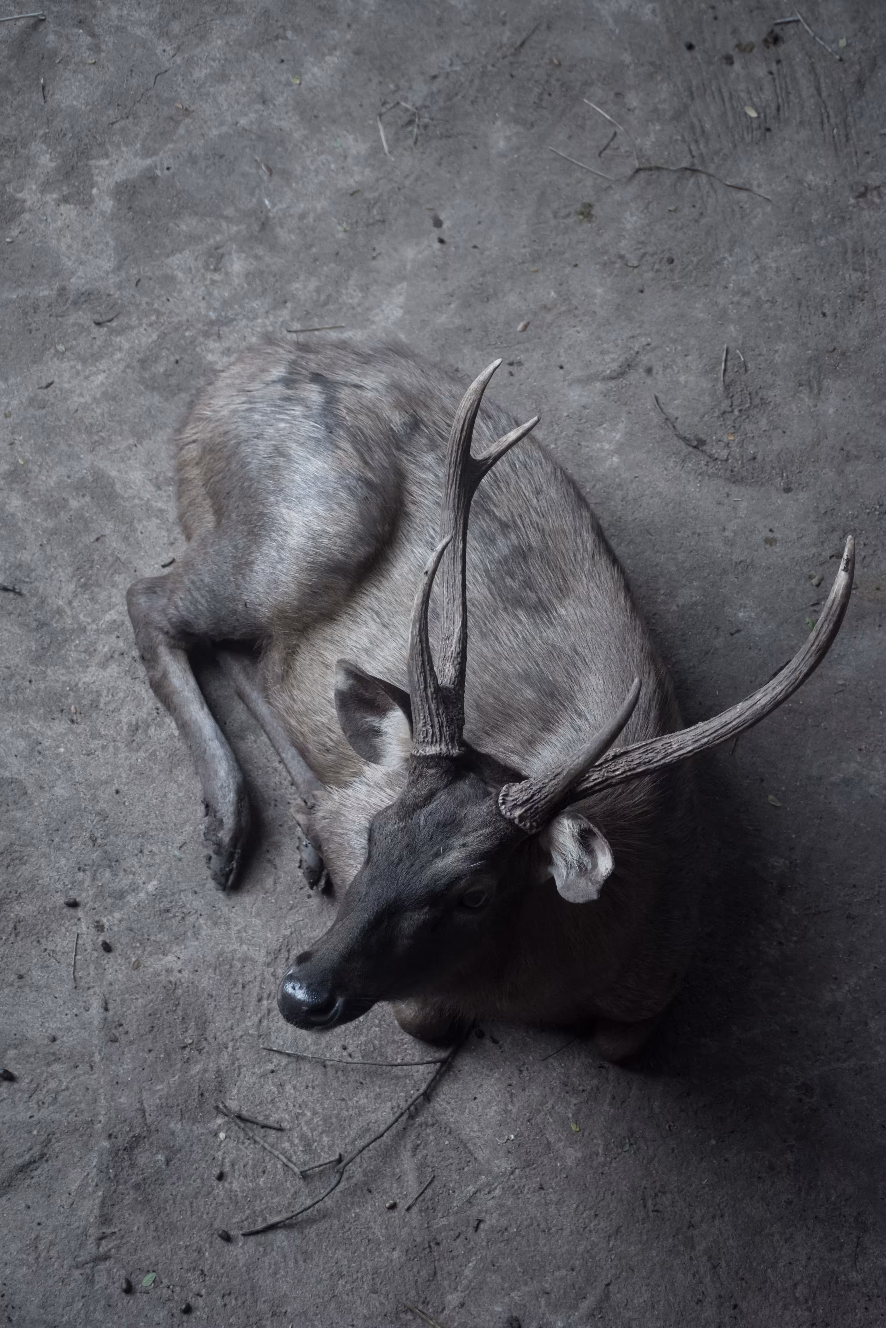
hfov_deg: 17.5
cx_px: 443
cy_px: 664
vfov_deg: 26.0
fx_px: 2879
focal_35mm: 78
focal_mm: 52
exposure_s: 1/320
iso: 2500
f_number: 5.6
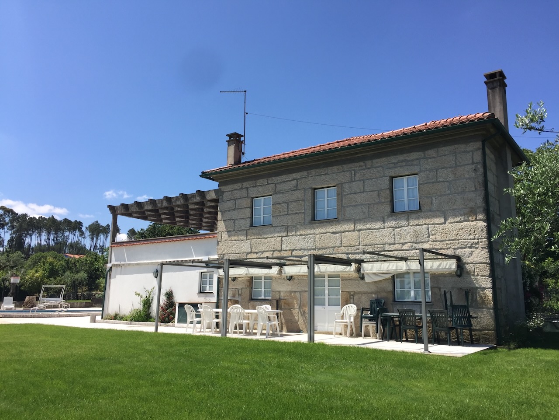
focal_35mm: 29
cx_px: 280
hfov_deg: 61.7
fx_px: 468
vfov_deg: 48.2
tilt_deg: +10.9
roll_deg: -2.6
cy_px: 210
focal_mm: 4.15
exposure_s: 1/1799
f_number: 2.2
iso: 32
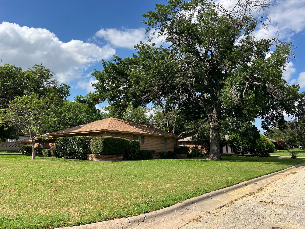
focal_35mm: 26
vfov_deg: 53.1
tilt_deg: +9.1
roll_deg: -0.9
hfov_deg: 67.3
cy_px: 114
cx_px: 152
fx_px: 229
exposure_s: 1/3165
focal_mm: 5.7
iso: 50
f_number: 1.5
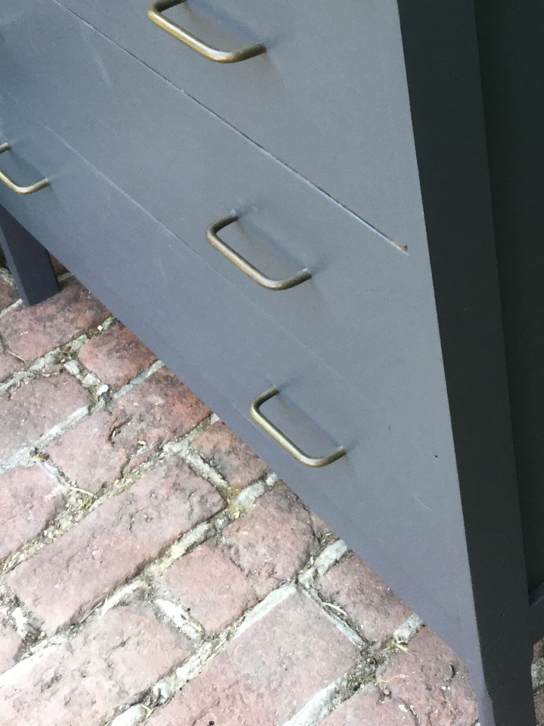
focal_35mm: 61
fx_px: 1278
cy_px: 171
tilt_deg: -37.9
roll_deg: +2.9
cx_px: 482
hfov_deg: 23.4
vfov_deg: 31.1
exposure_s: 1/33
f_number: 2.4
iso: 25
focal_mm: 3.3
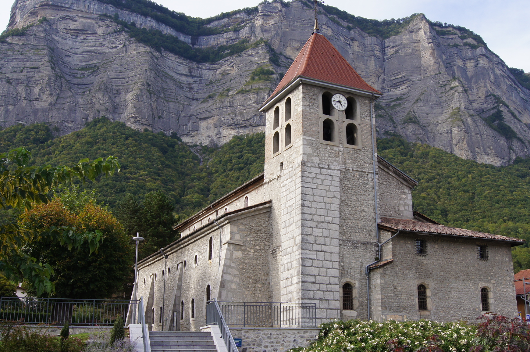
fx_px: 559
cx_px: 302
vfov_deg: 34.9
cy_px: 187
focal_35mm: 38
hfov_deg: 50.6
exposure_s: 1/60
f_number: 11
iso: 100
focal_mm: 18
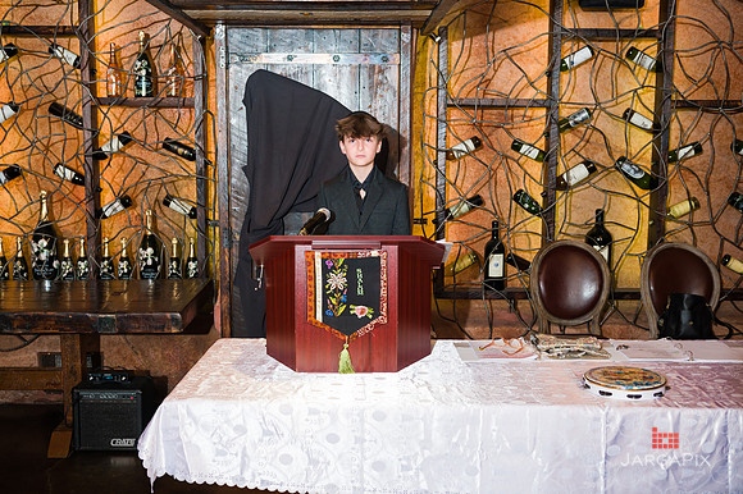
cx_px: 361
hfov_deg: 47.1
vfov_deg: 32.3
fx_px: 852
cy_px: 252
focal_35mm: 41
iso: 1000
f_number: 5
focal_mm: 40
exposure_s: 1/200
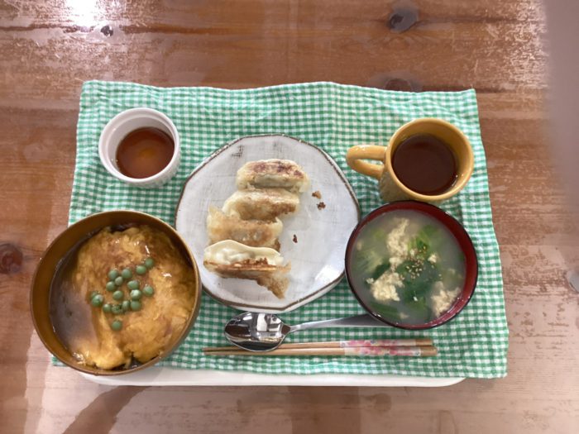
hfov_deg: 58.4
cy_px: 217
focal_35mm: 31
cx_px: 290
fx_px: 519
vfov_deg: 45.4
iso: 160
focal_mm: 3.3
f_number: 2.4
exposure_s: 1/60
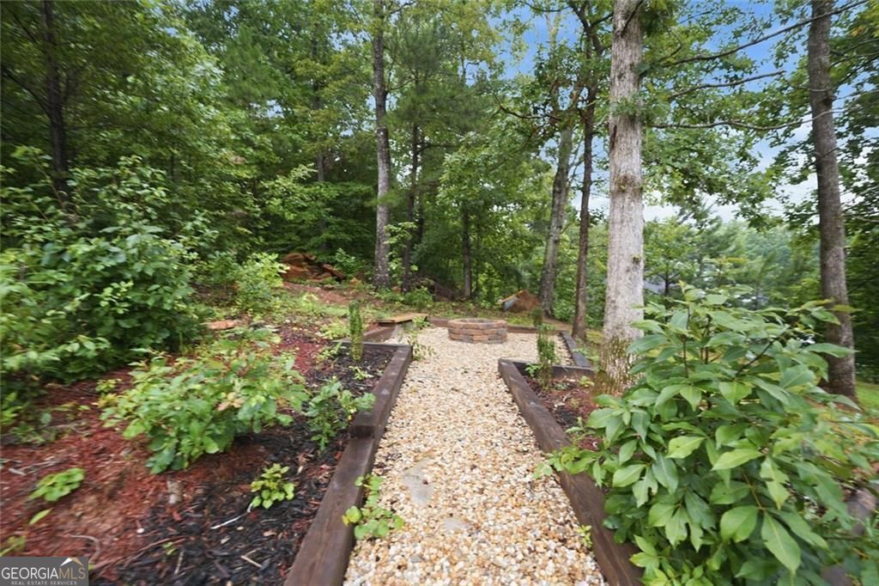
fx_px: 342
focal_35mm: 14
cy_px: 293
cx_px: 440
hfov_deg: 104.3
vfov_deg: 81.2
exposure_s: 1/60
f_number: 2.8
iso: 100
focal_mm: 14
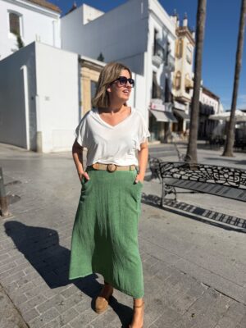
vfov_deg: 71.6
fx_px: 227
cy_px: 164
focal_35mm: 24
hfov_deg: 56.8
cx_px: 123
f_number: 1.78
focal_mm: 6.76
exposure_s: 1/9091
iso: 80
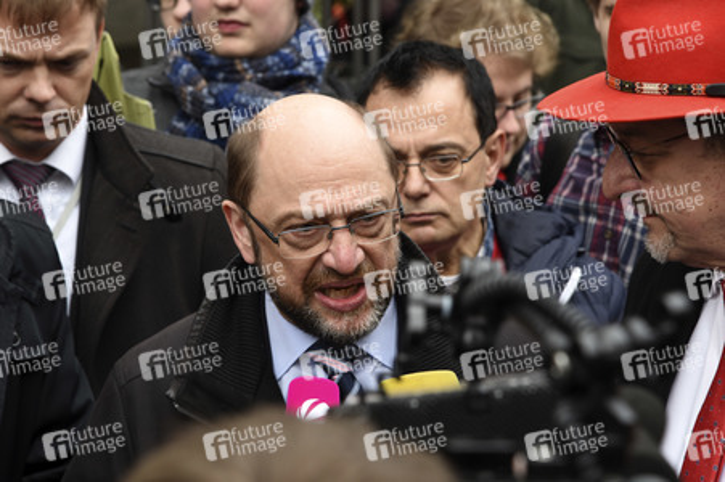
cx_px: 362
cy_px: 241
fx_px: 2415
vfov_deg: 11.4
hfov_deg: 17.1
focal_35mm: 120
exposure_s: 1/200
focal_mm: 120
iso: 400
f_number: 8
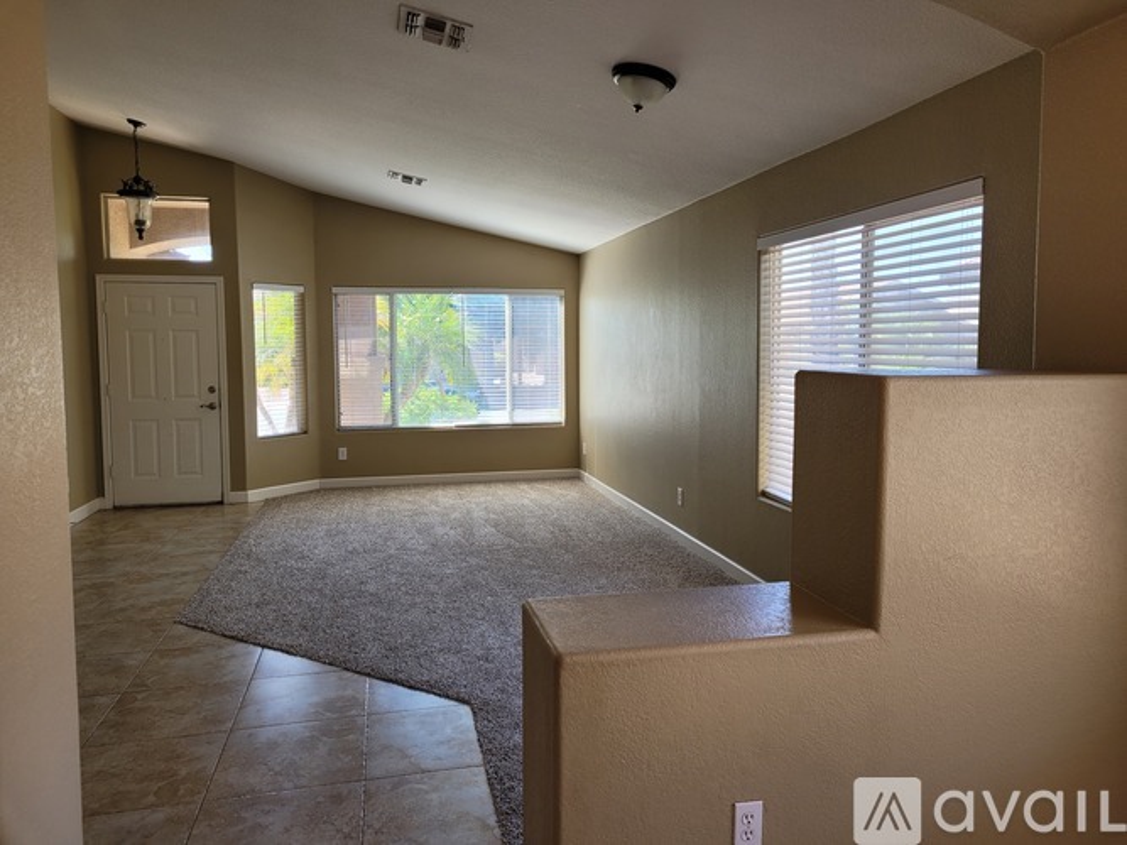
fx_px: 846
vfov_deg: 53.0
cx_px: 564
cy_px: 422
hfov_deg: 67.3
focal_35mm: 26
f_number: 1.8
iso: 40
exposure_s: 1/122
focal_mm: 5.4
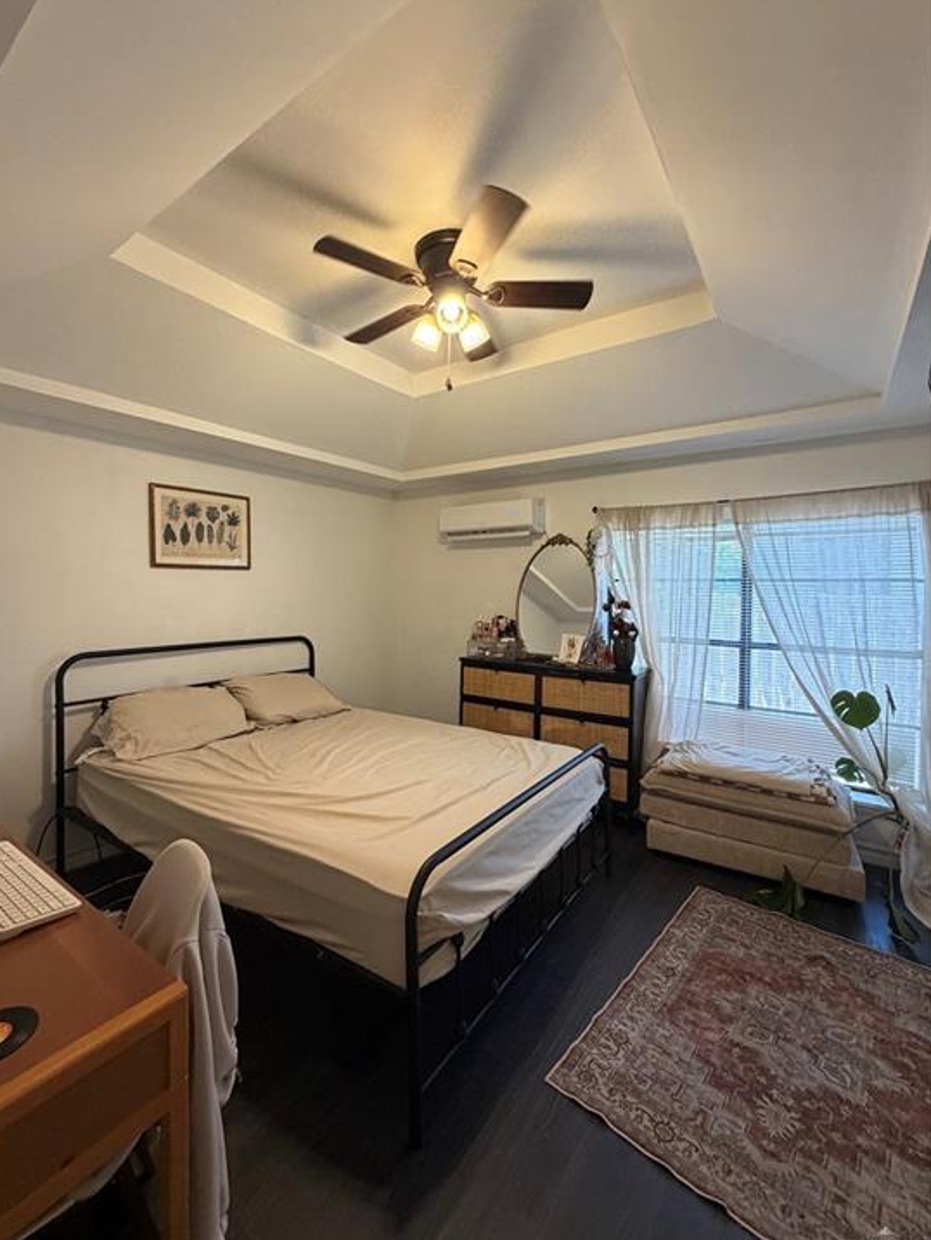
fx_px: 538
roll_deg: -1.0
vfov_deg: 98.1
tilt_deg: -0.1
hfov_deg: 81.7
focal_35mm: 15
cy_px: 600
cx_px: 436
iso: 320
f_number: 2.2
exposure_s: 1/60
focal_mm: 2.22
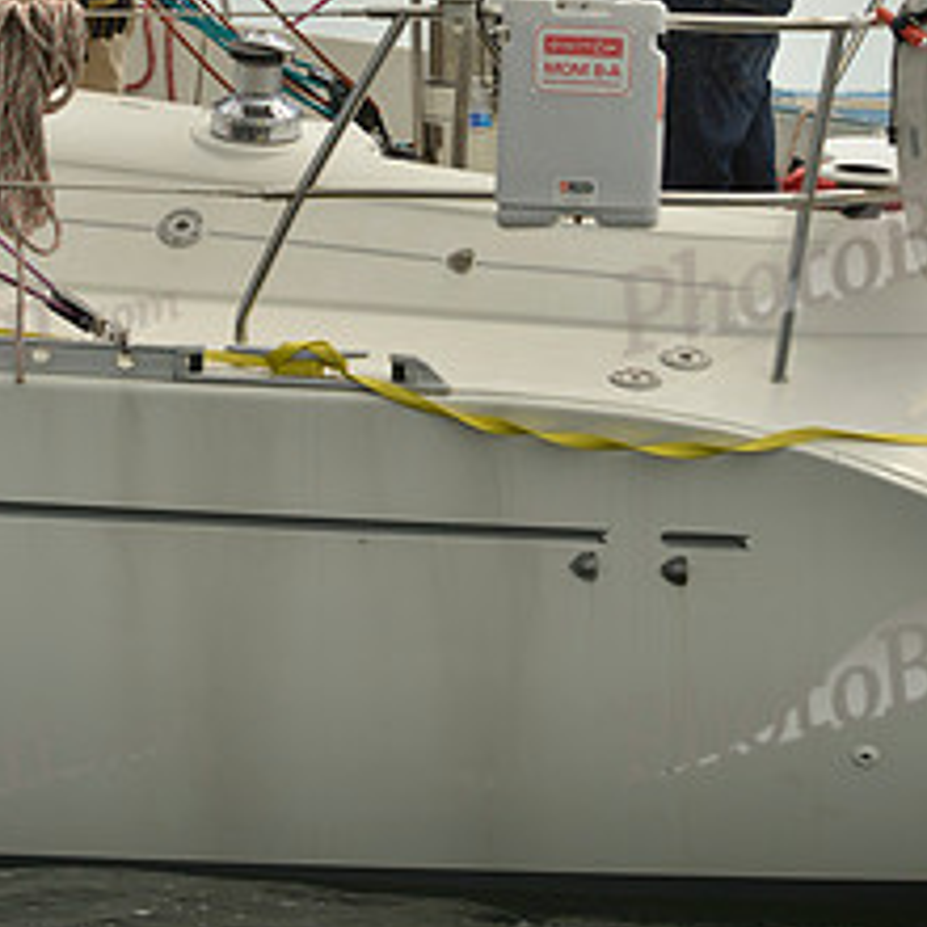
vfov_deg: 9.5
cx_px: 398
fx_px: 5575
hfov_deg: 9.5
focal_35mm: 184
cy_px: 88
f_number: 8
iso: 200
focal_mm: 82
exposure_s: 1/1000
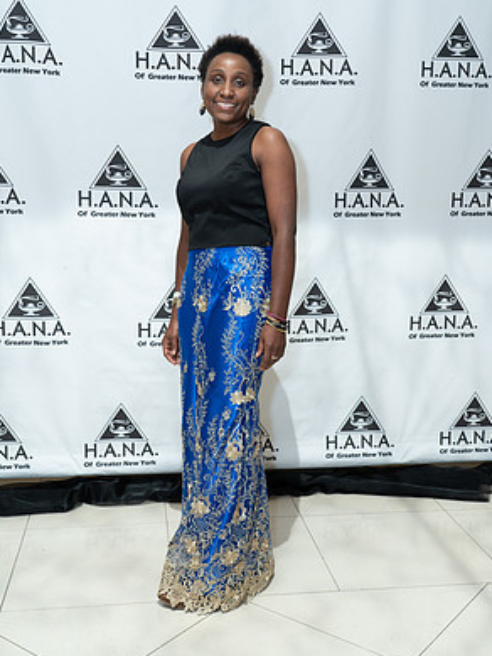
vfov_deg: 46.8
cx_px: 241
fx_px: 758
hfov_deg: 36.0
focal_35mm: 40
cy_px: 314
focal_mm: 36
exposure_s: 1/160
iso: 640
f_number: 5
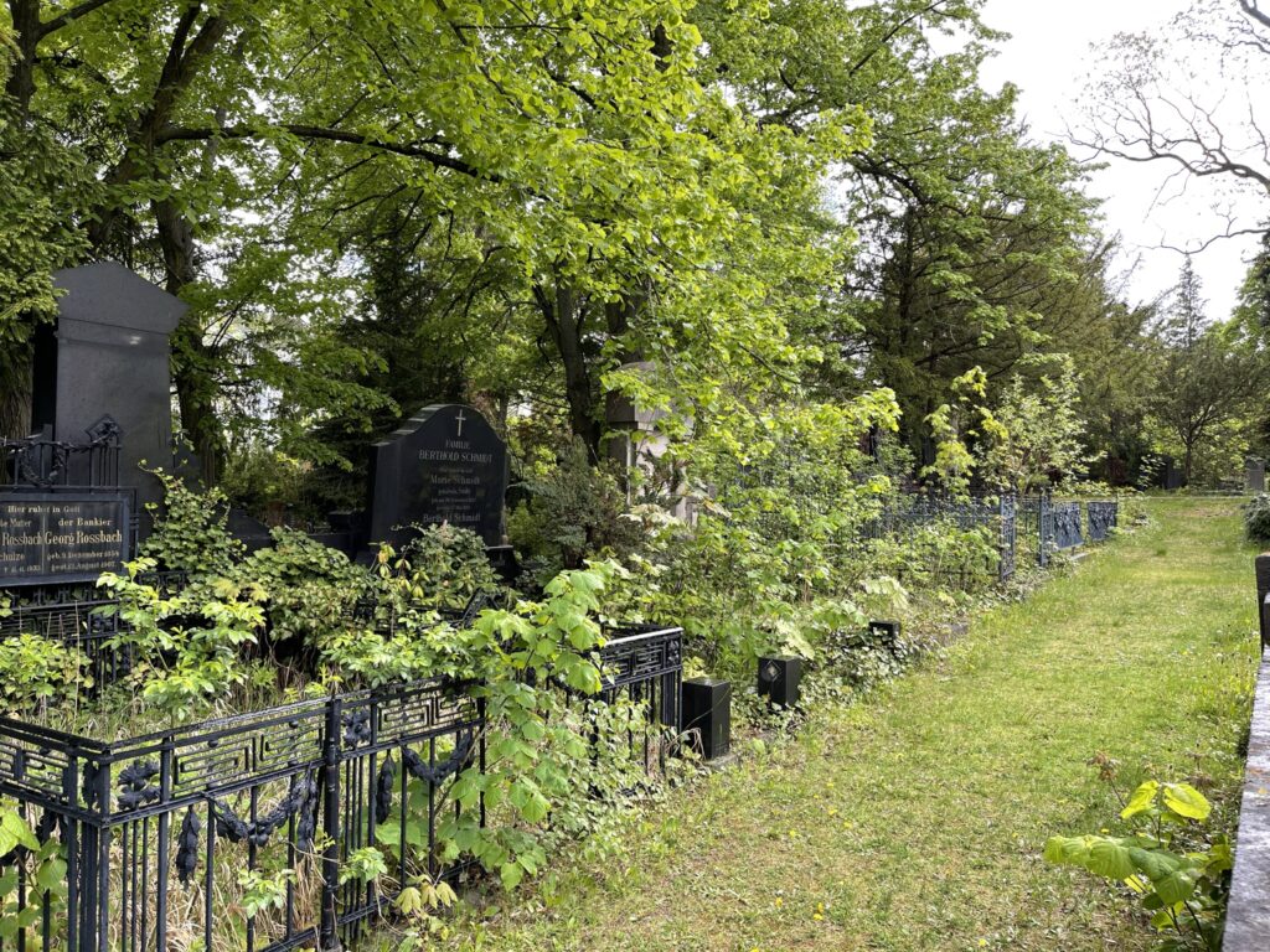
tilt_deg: +0.4
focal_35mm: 26
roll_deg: +0.0
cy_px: 476
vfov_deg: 53.1
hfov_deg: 67.3
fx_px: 954
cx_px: 635
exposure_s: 1/138
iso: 32
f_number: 1.6
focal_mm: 5.1
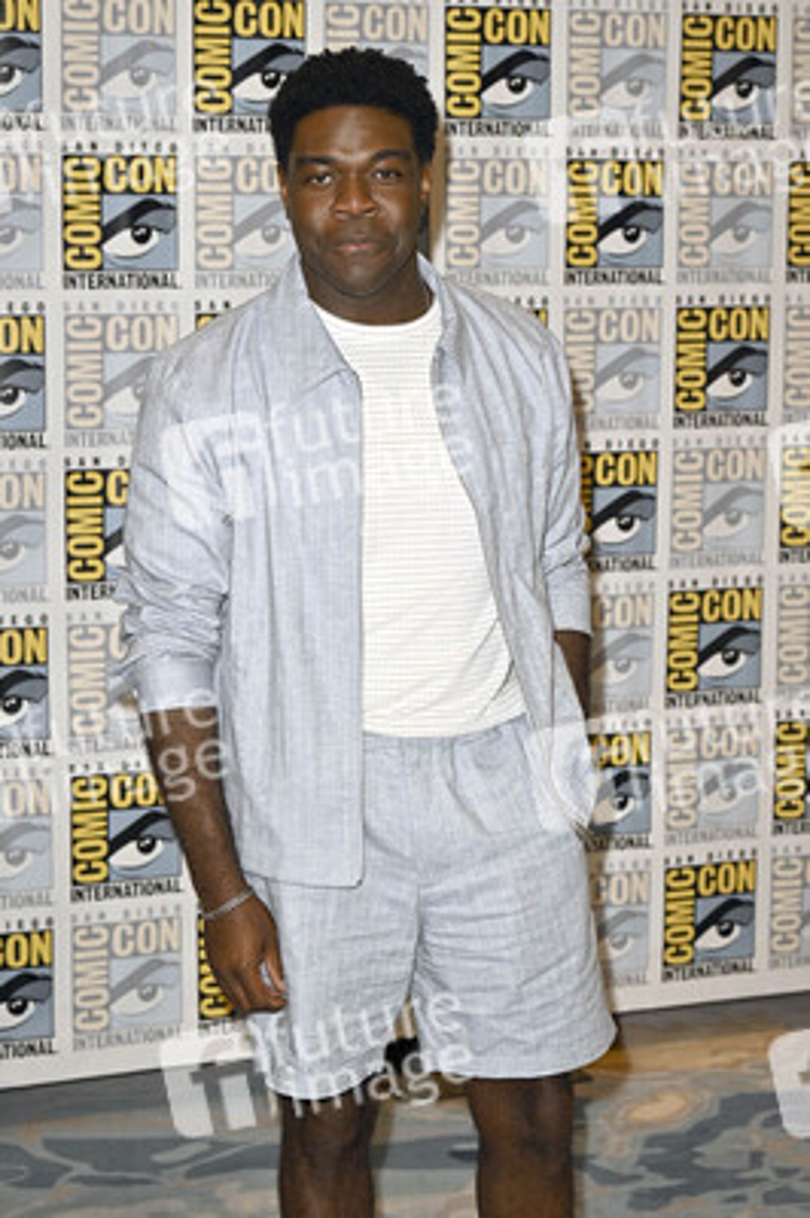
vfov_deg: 28.9
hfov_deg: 19.4
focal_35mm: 70
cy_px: 609
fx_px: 2366
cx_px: 405
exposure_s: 1/250
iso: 2000
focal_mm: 70
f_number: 5
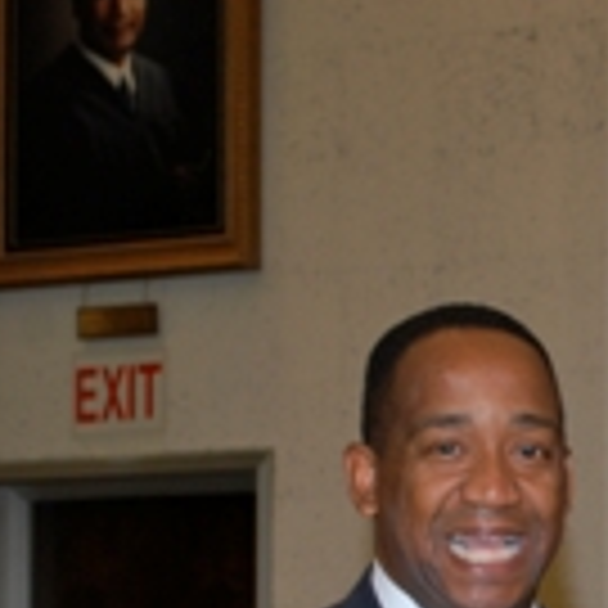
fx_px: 2949
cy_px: 626
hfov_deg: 11.3
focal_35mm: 148
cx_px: 910
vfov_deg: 11.6
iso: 200
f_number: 5.3
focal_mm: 35
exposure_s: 1/60
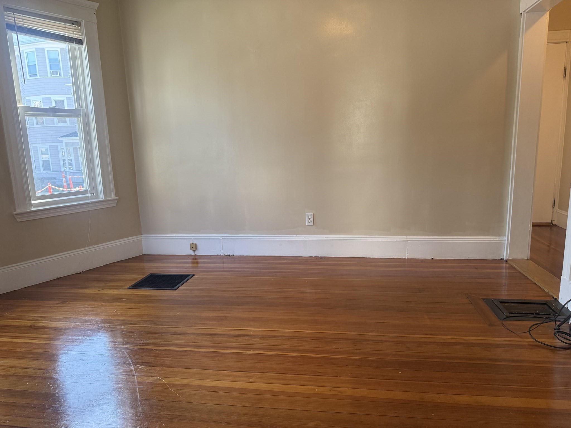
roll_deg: +2.4
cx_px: 286
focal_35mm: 24
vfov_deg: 56.8
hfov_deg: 71.6
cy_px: 214
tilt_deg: -10.1
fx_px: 396
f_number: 1.78
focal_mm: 6.76
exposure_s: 1/152
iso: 200
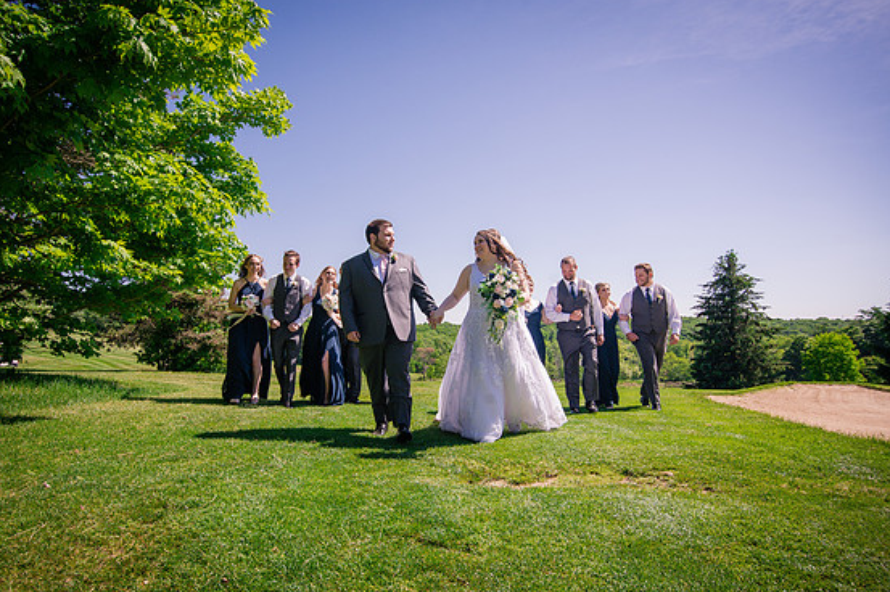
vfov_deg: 59.4
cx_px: 431
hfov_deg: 81.2
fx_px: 519
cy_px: 302
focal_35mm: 21
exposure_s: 1/640
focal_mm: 20
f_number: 9
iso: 250
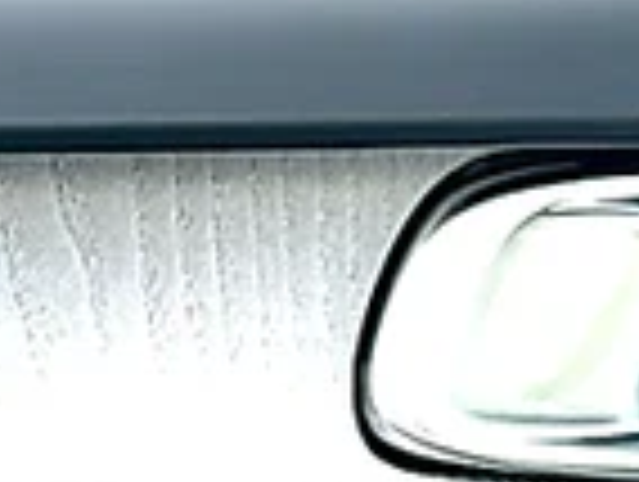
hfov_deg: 11.4
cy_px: 1016
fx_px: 3180
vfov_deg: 8.2
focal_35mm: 172
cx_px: -9
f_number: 1.78
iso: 80
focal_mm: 6.86
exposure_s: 1/382
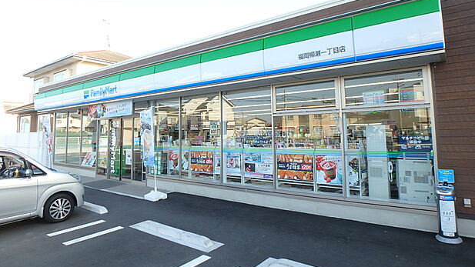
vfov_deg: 49.2
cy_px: 106
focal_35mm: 23
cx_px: 238
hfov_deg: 78.7
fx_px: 290
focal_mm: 3.7
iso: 125
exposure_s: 1/200
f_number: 3.5
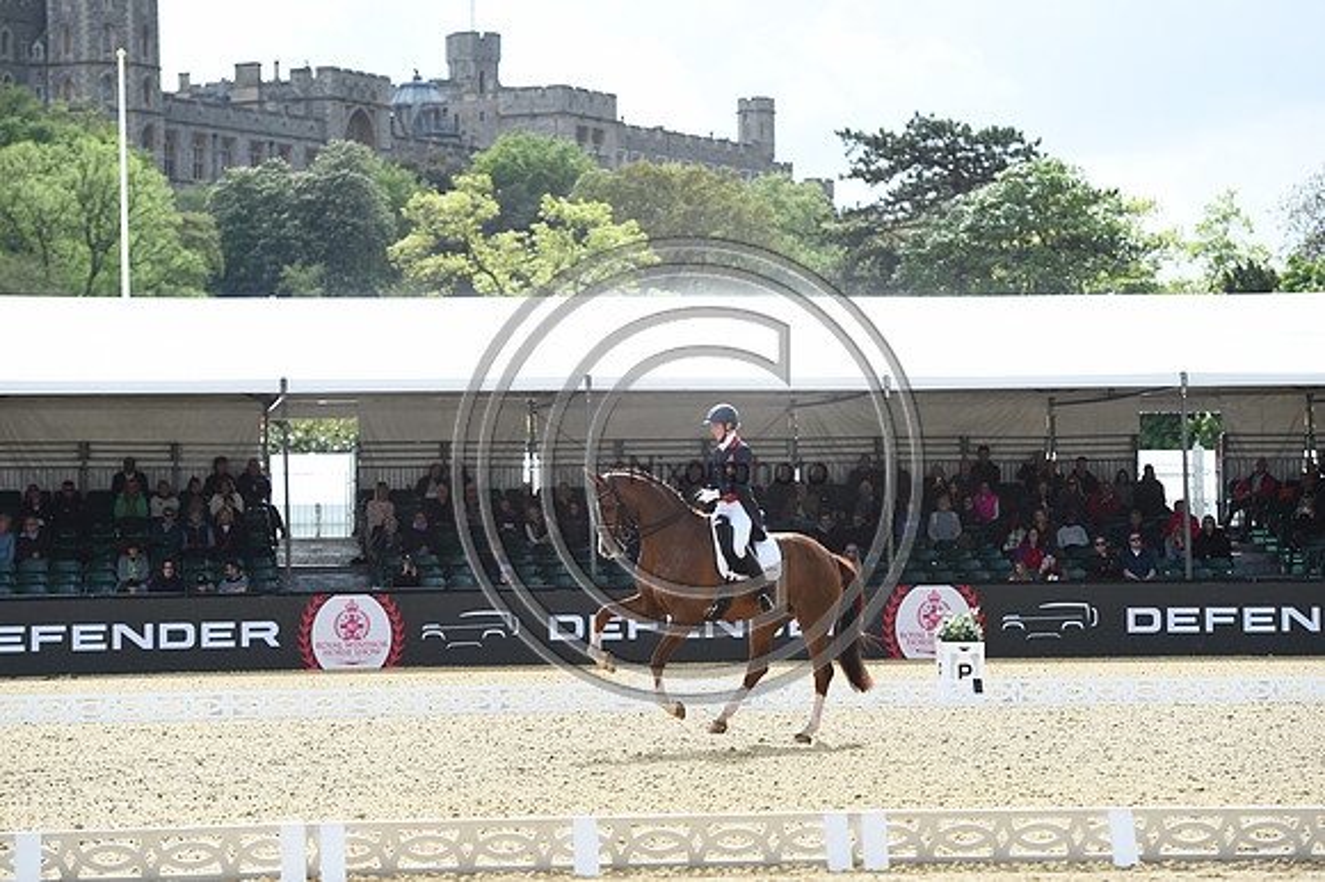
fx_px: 4267
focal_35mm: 116
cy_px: 441
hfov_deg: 17.7
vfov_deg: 11.8
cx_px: 662
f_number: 4.5
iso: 280
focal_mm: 116
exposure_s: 1/1250
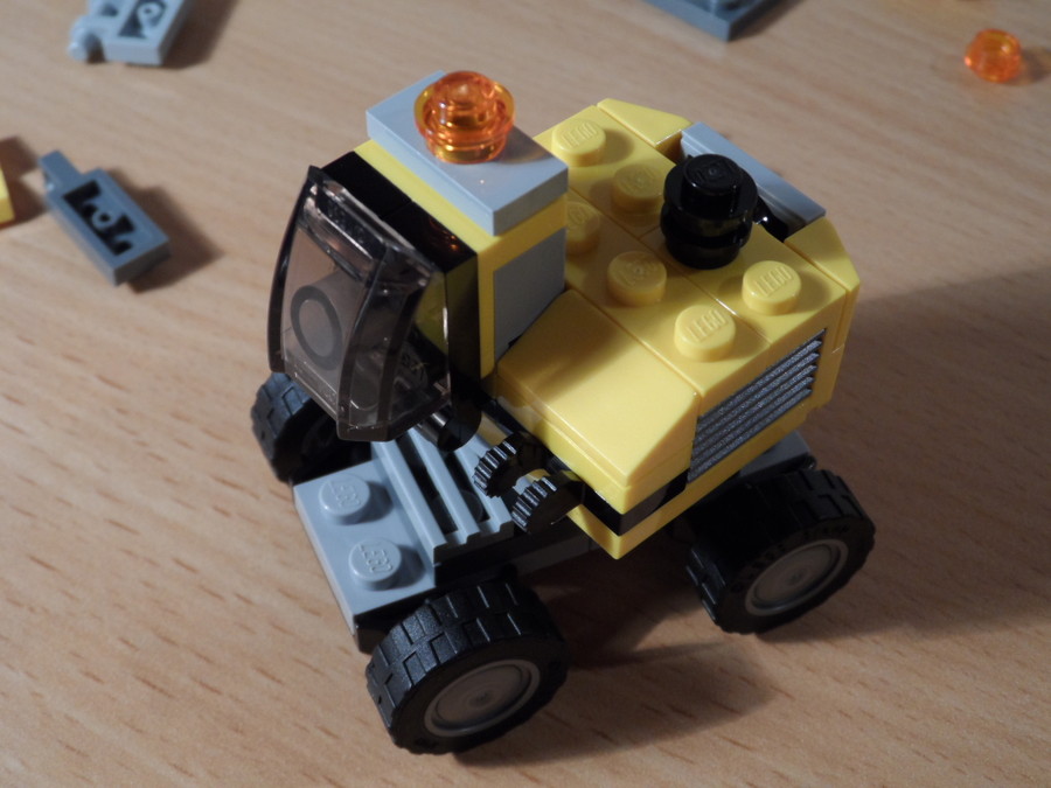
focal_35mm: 53
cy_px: 394
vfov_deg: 27.5
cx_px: 526
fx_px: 1609
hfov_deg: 36.2
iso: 200
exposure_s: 1/20
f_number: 4
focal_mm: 8.7
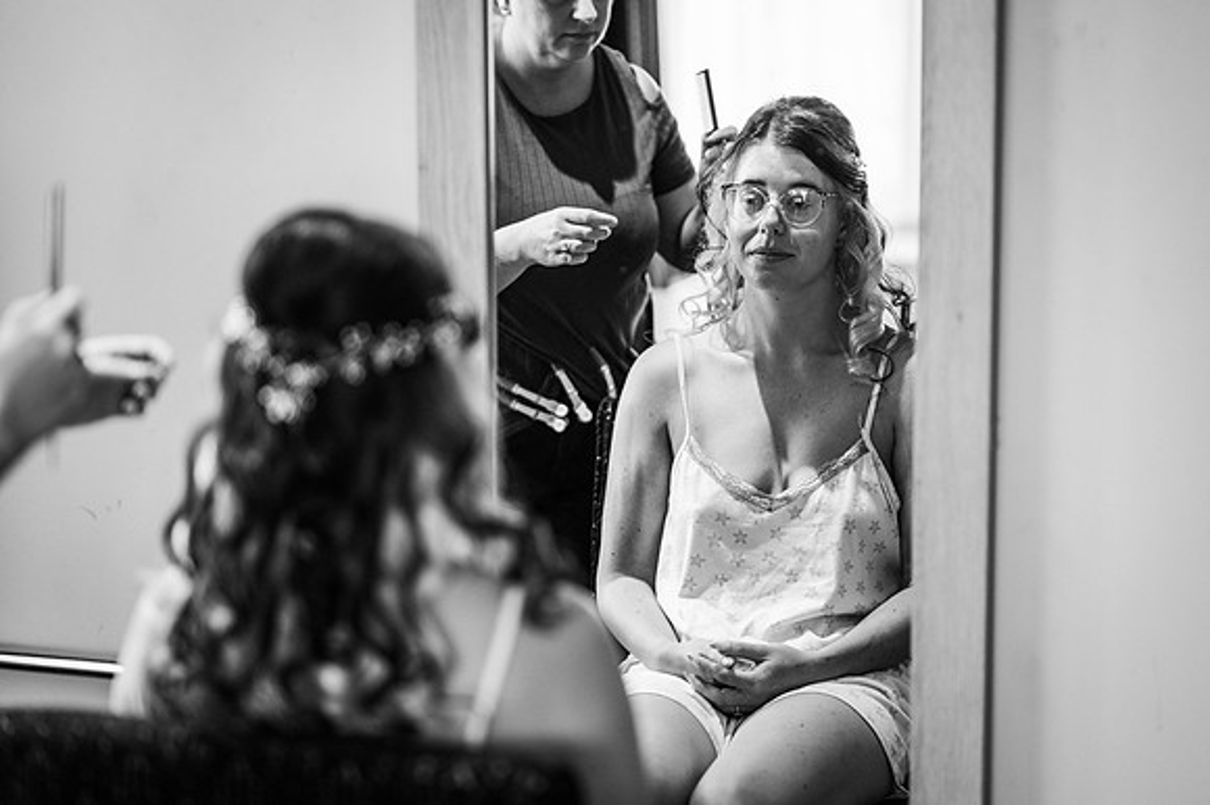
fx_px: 2855
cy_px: 402
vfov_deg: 16.1
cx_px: 605
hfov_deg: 23.9
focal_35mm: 85
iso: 250
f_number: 1.8
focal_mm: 85
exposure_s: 1/200
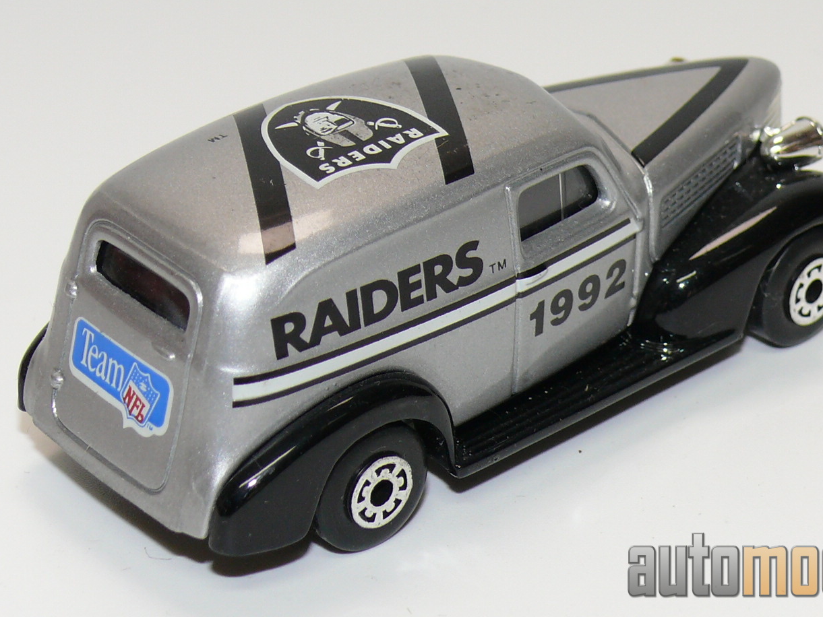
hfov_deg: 14.6
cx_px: 473
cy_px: 218
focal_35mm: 135
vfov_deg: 11.0
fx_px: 3210
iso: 100
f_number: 4
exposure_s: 1/30
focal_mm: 13.5
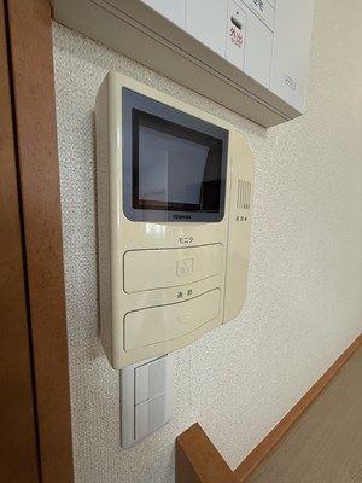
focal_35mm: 14
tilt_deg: -6.3
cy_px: 242
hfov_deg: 85.7
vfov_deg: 102.1
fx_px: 195
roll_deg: -2.0
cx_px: 181
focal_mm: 2.22
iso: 320
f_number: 2.2
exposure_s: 1/100
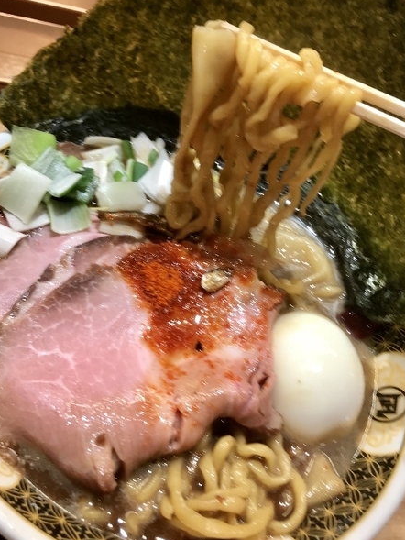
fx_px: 593
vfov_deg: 48.8
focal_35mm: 38
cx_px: 189
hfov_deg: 37.7
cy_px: 230
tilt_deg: -46.7
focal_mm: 3.99
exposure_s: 1/61
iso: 32
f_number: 1.8
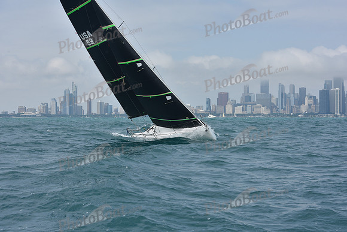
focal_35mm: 70
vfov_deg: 19.5
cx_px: 174
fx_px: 675
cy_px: 116
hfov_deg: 28.8
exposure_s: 1/800
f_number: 10
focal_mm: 70
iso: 250
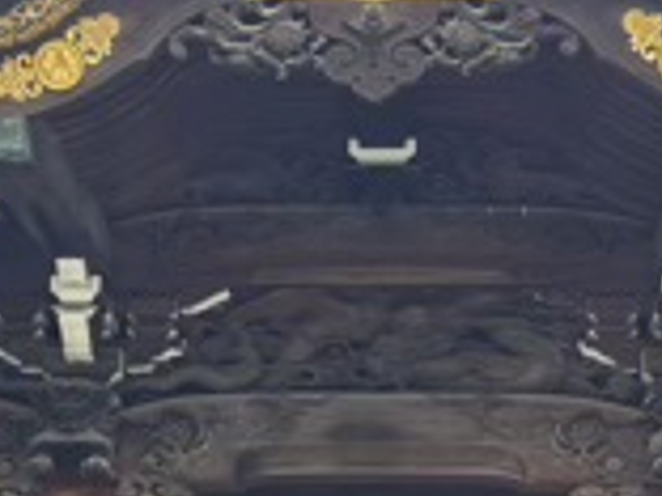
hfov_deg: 16.8
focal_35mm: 117
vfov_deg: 12.6
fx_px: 2238
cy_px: 418
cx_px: 407
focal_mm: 5.96
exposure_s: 1/121
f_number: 1.6
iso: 32
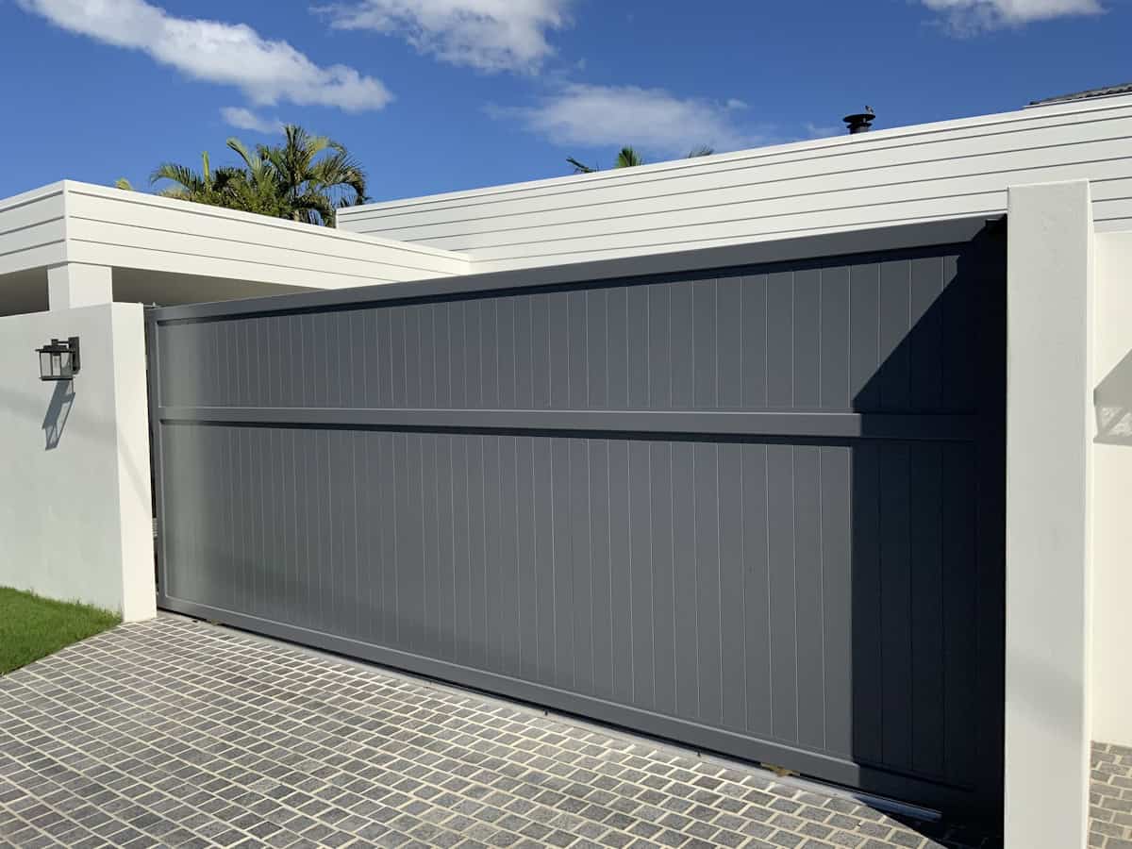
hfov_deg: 61.7
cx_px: 566
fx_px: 948
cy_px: 424
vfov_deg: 48.2
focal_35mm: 29
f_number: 1.8
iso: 20
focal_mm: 3
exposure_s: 1/3534
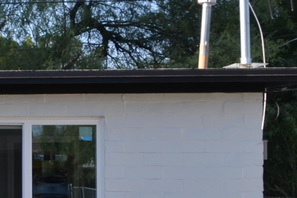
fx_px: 1213
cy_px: 162
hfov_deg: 12.4
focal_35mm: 147
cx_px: -285
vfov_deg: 9.3
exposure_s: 1/200
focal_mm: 20
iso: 100
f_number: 7.1
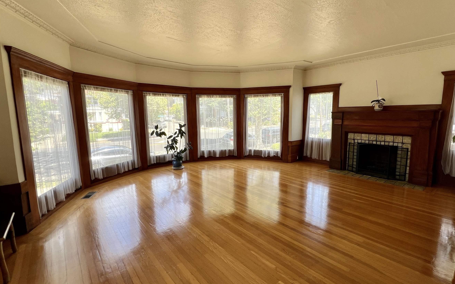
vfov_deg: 71.3
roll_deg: +0.8
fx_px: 198
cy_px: 140
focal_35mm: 16
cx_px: 241
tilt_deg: -7.1
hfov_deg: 97.7
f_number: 1.8
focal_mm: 1.57
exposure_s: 1/123
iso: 32
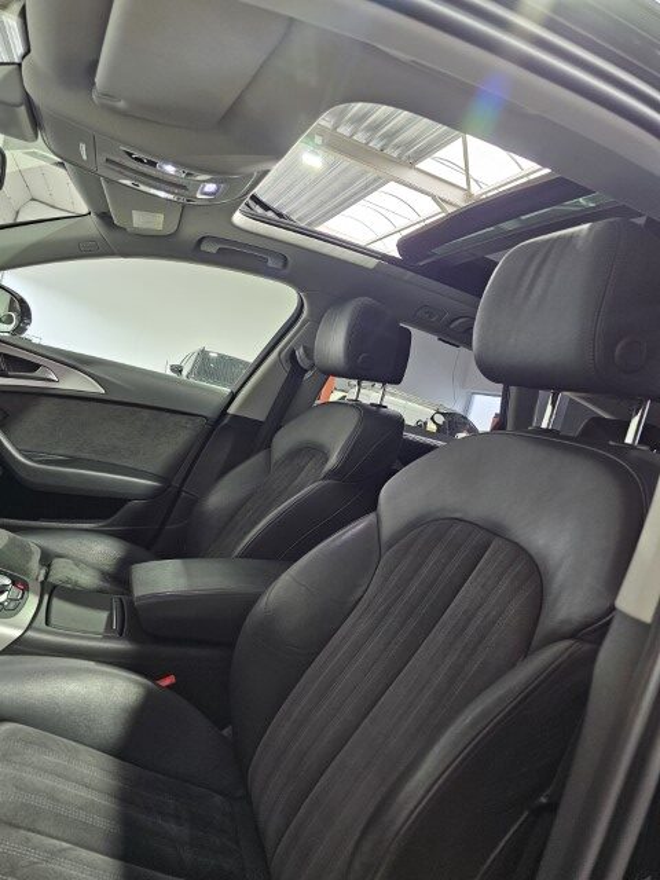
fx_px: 585
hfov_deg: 58.9
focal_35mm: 23
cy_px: 440
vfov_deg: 73.9
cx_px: 330
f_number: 1.7
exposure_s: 1/100
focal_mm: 6.3
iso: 400
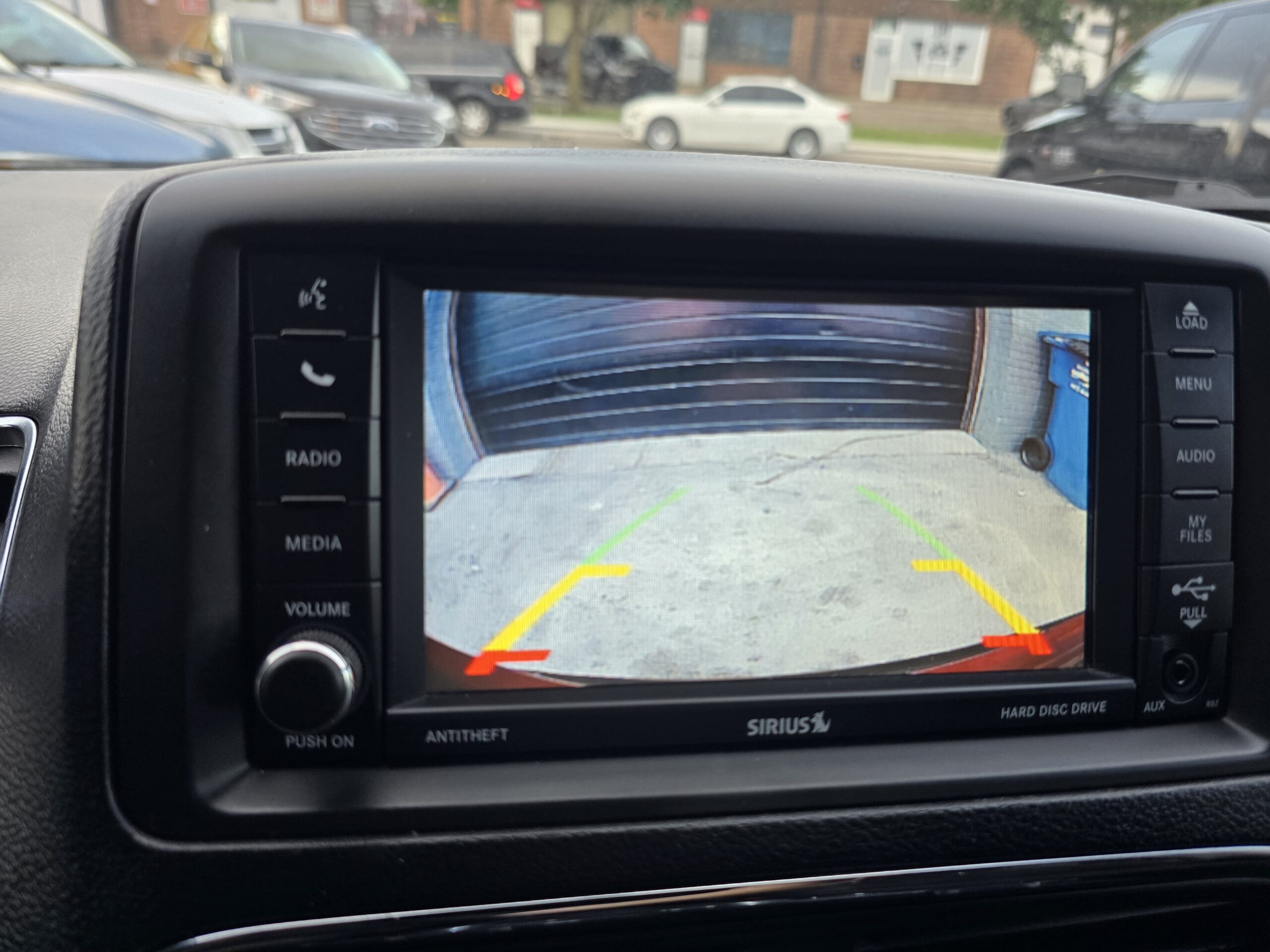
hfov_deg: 73.9
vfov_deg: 58.9
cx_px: 635
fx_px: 844
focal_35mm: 23
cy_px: 476
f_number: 1.7
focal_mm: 6.3
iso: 160
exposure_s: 1/120
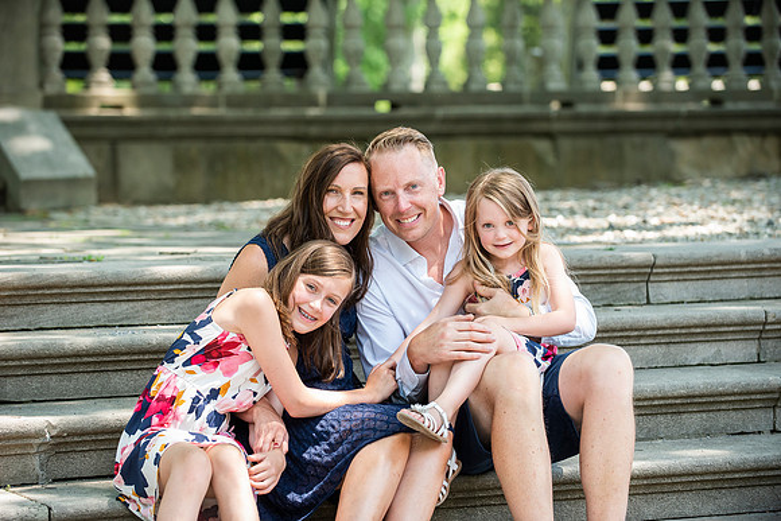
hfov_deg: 17.1
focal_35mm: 120
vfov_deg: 11.4
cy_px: 260
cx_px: 390
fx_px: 2604
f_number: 3.5
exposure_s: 1/800
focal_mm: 120
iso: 800
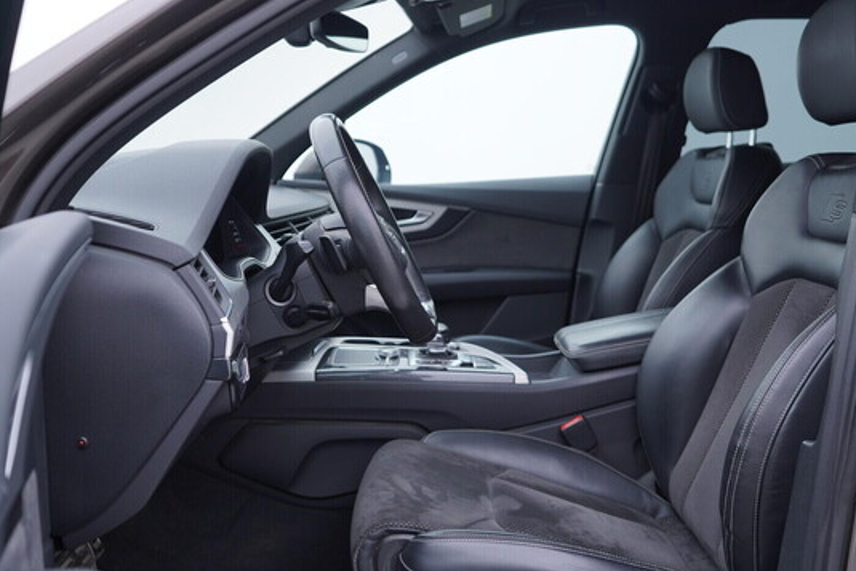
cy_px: 290
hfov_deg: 51.9
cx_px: 435
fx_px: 880
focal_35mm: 37
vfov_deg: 36.0
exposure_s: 1/40
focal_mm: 24
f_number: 3.2
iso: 125
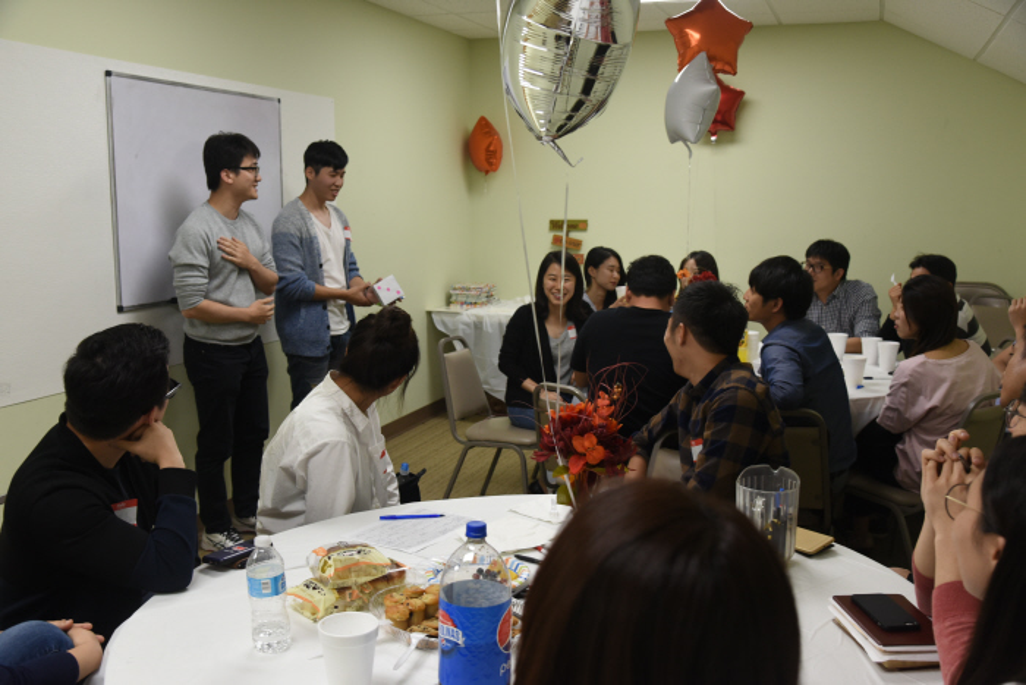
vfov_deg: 37.9
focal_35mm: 35
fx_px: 998
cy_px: 342
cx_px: 513
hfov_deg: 54.4
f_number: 5.6
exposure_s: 1/125
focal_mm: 35
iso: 1250
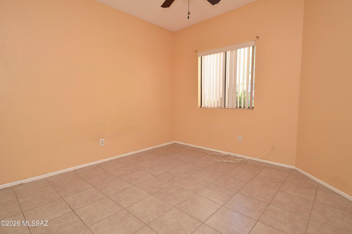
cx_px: 176
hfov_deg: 90.0
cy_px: 117
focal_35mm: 18
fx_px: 176
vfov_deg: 67.4
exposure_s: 1/50
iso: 400
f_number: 9
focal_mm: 12
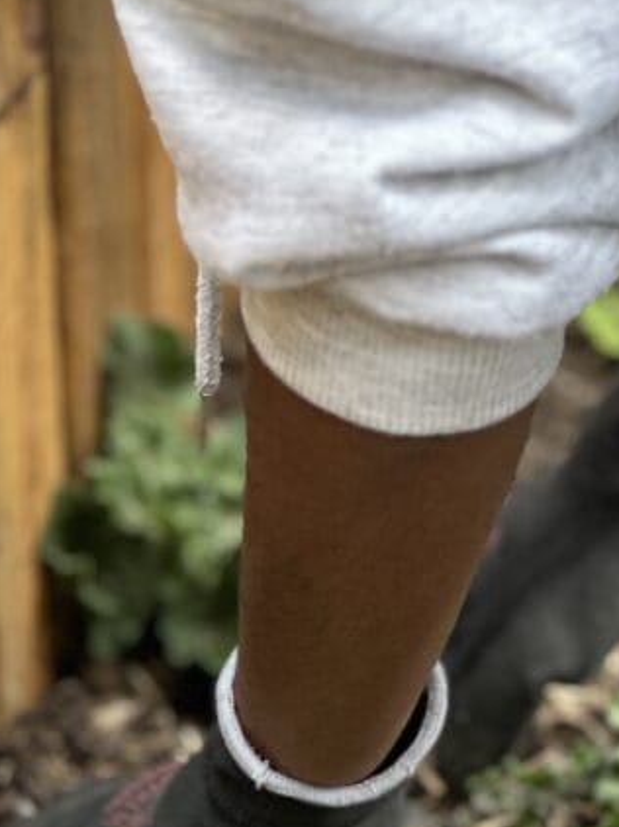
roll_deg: -0.4
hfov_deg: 7.9
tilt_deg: -30.0
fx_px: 4463
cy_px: 919
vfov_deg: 10.4
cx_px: 219
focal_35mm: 187
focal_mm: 9
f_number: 2.8
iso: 160
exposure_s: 1/121
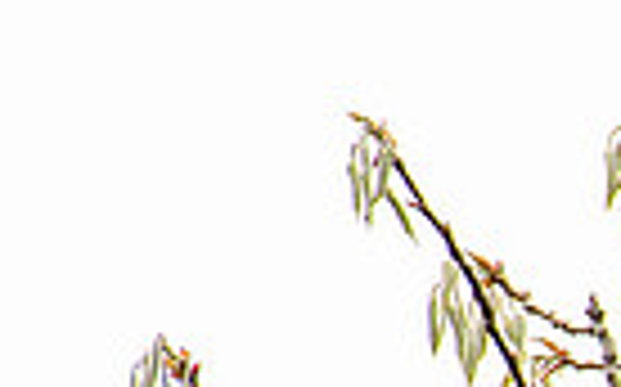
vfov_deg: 0.3
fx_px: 64615
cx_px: 1381
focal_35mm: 3821
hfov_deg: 0.6
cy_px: 875
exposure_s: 1/2500
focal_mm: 500
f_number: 8
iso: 1000
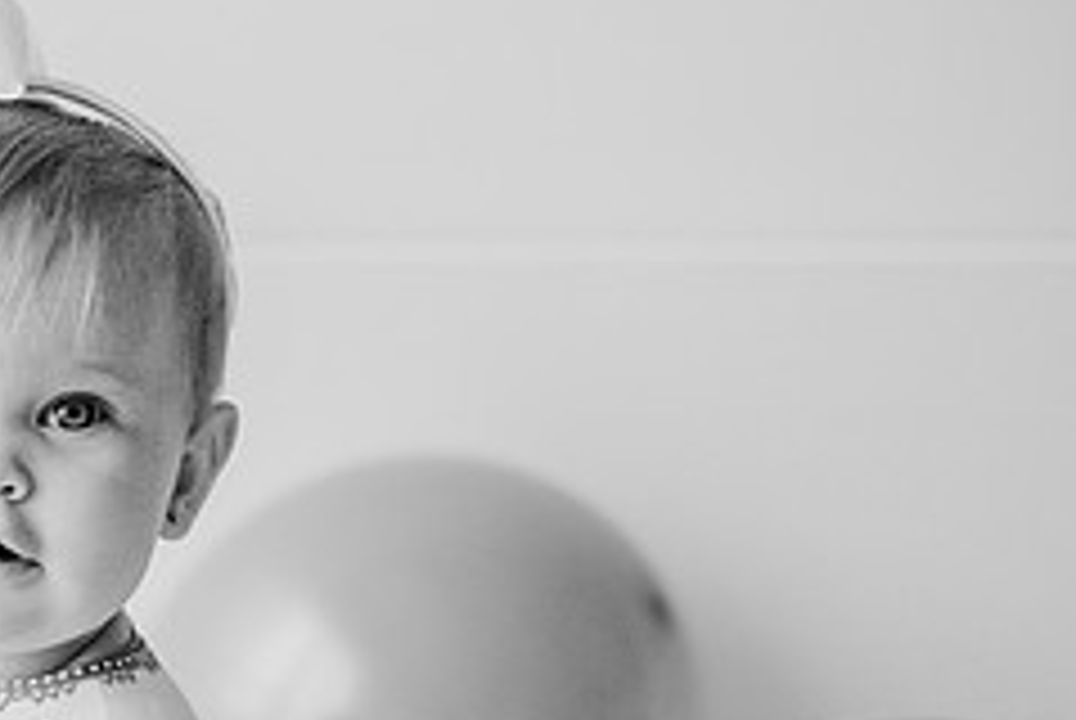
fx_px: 3950
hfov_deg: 15.2
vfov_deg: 10.4
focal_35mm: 132
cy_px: 552
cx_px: -69
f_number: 2
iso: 1000
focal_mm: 50
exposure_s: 1/800
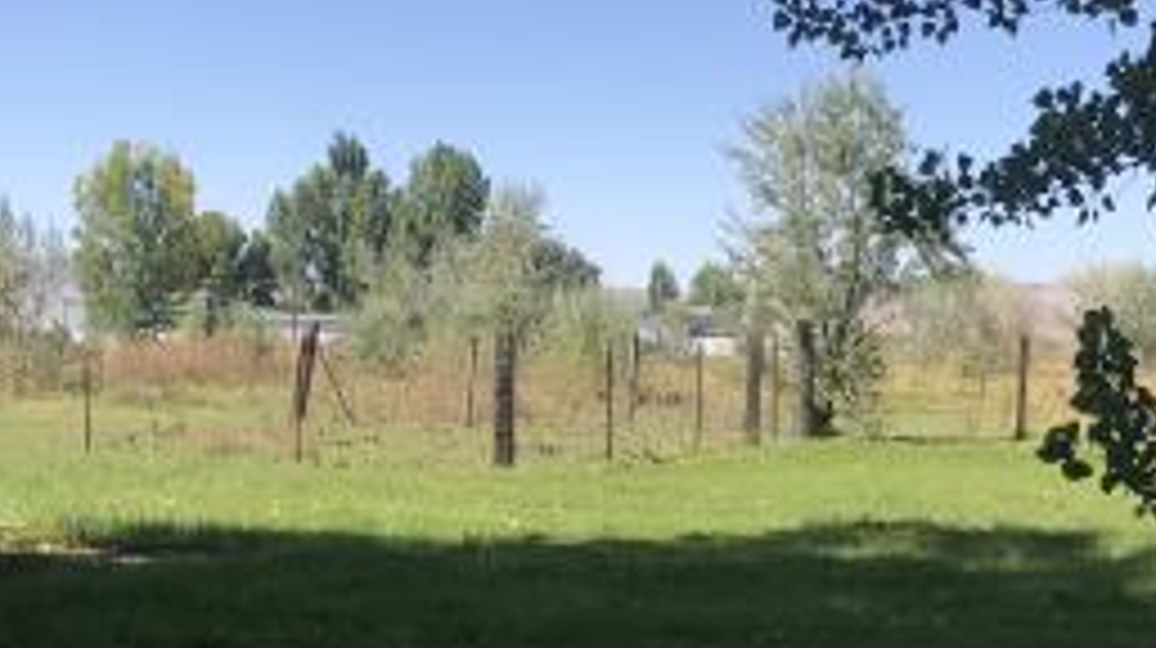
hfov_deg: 27.9
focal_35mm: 76
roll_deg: +0.5
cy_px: 428
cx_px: 567
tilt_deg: -1.5
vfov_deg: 15.8
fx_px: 2327
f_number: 1.8
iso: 20
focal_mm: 3.99
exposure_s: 1/1597
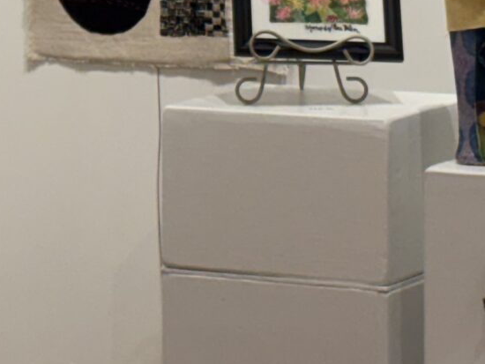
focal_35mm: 242
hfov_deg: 8.1
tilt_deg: -2.5
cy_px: -119
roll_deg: +0.4
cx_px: 8
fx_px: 3392
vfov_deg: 6.1
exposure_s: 1/120
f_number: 1.6
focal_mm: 5.96
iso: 40
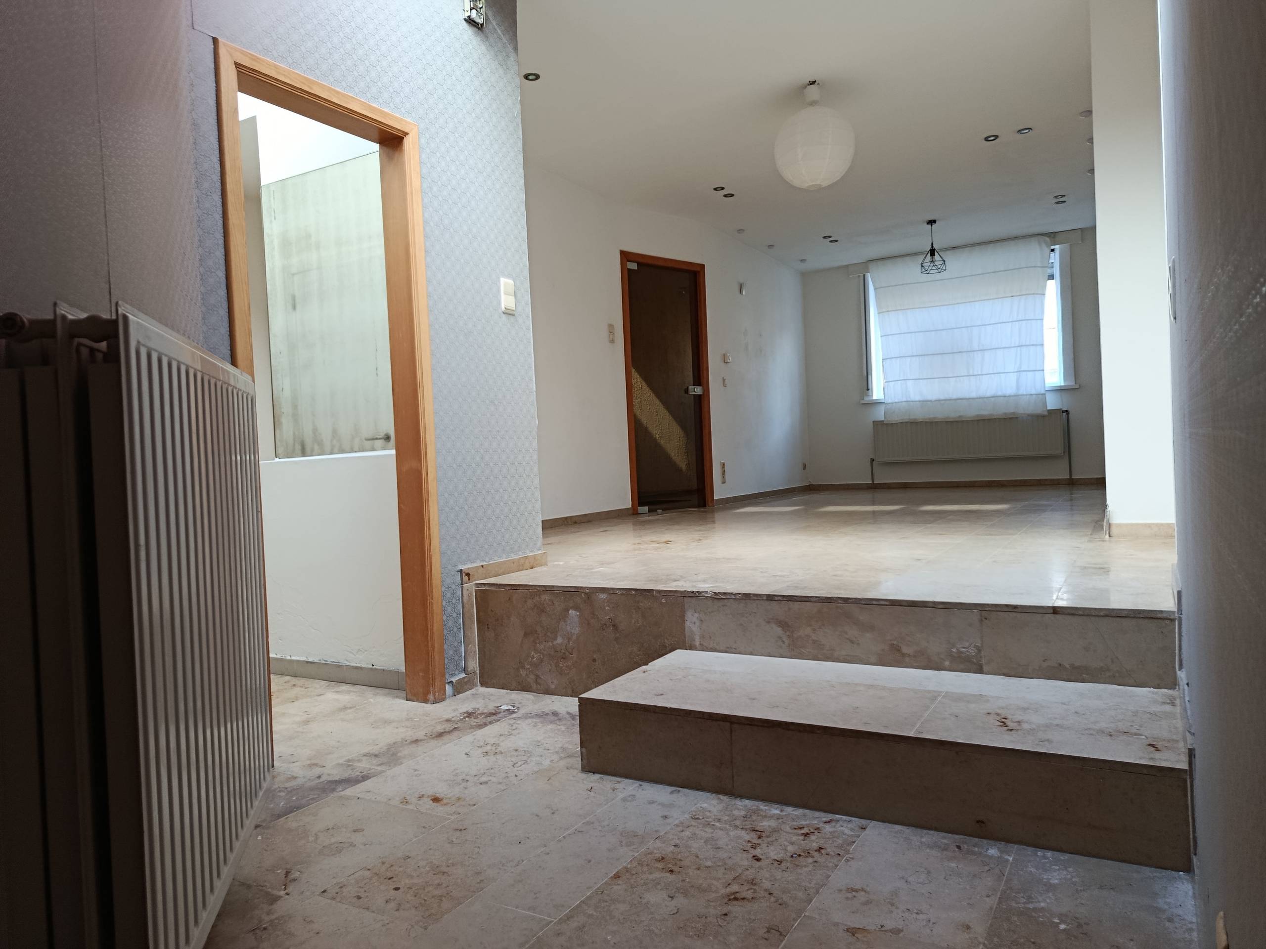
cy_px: 474
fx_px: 878
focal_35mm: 24
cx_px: 633
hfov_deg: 71.6
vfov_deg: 56.8
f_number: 1.7
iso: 667
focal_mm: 5.24
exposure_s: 1/100
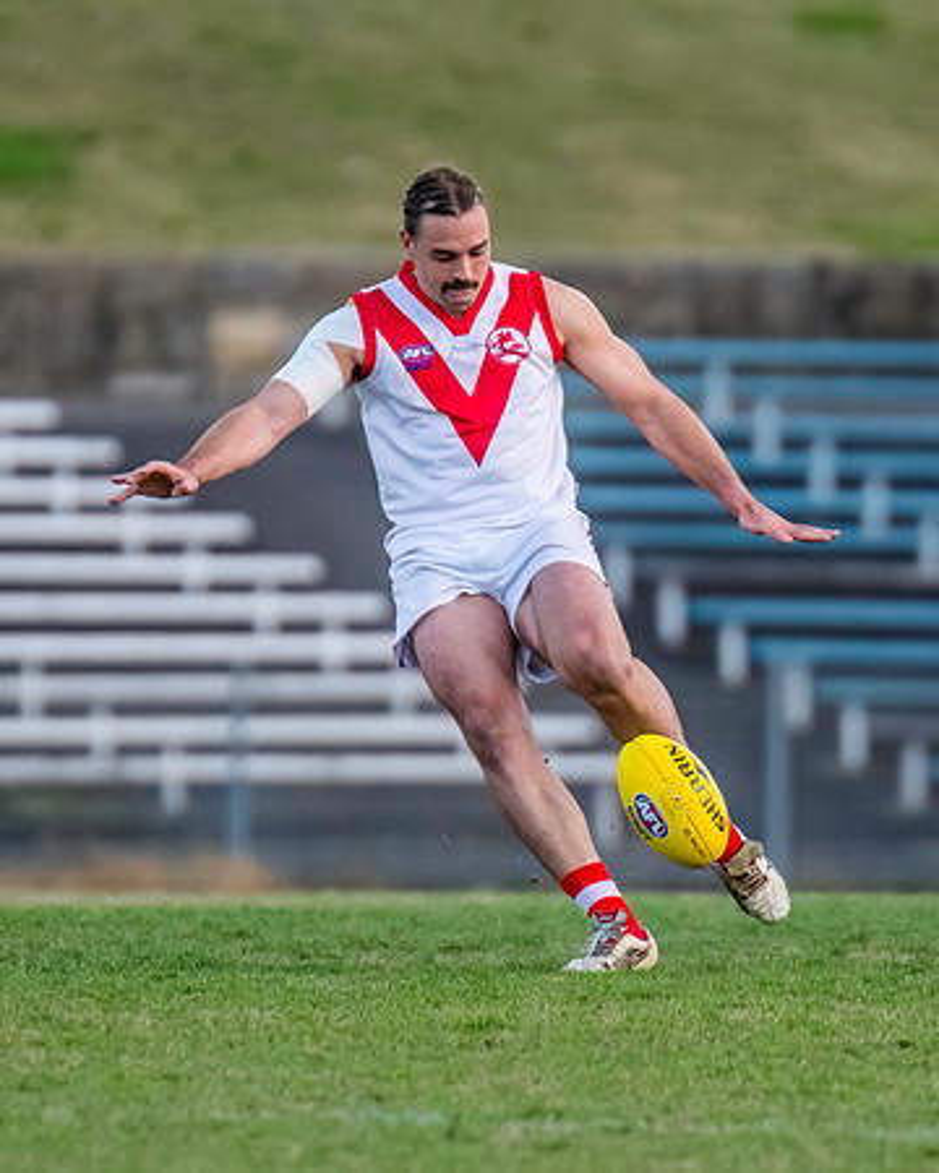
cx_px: 510
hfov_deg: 1.6
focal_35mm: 980
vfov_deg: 2.0
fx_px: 34029
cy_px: 462
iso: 1400
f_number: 4
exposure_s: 1/1600
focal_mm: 380
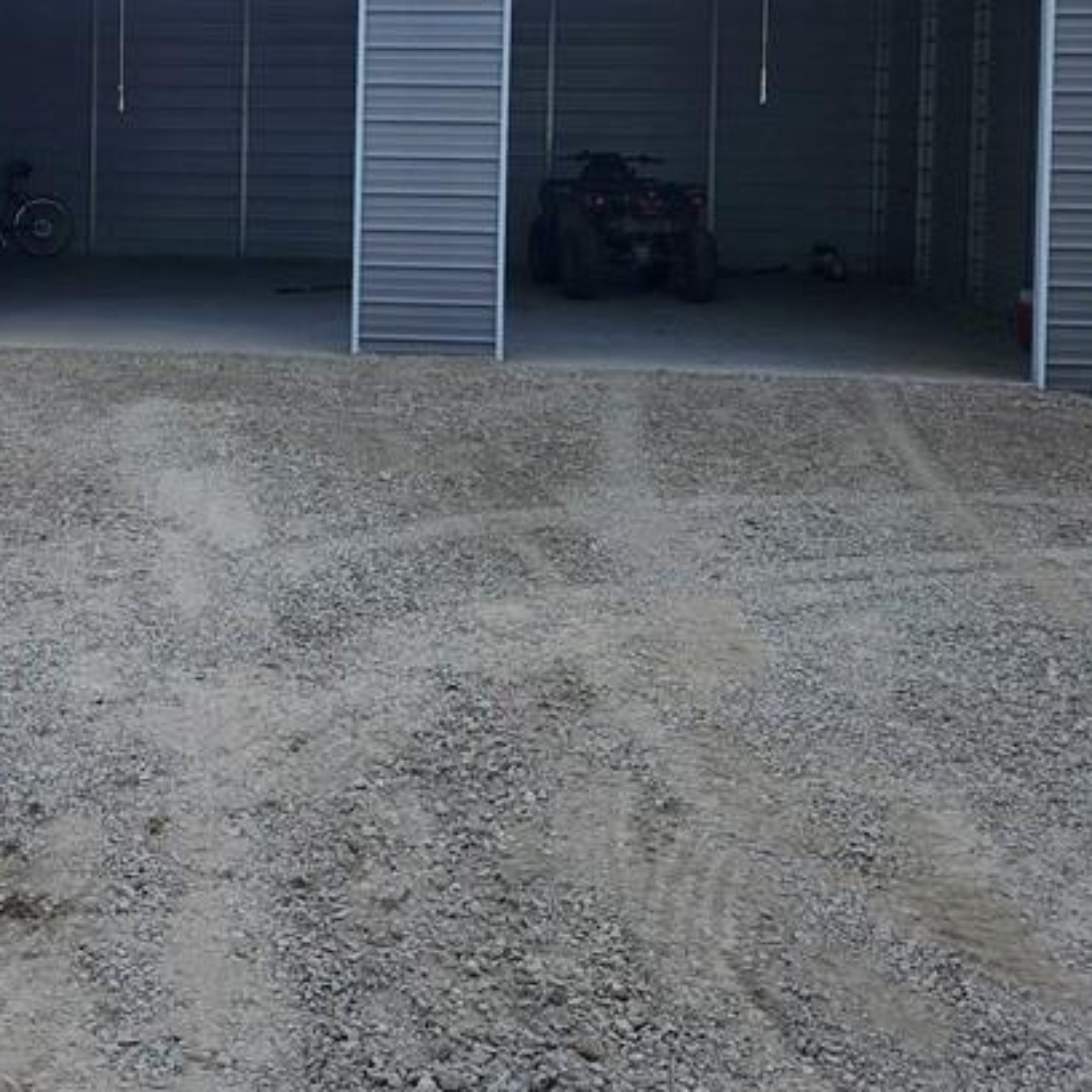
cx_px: 96
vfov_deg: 31.9
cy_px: 128
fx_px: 1820
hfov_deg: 31.7
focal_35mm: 51
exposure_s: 1/3001
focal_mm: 5.54
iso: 25
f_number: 1.8
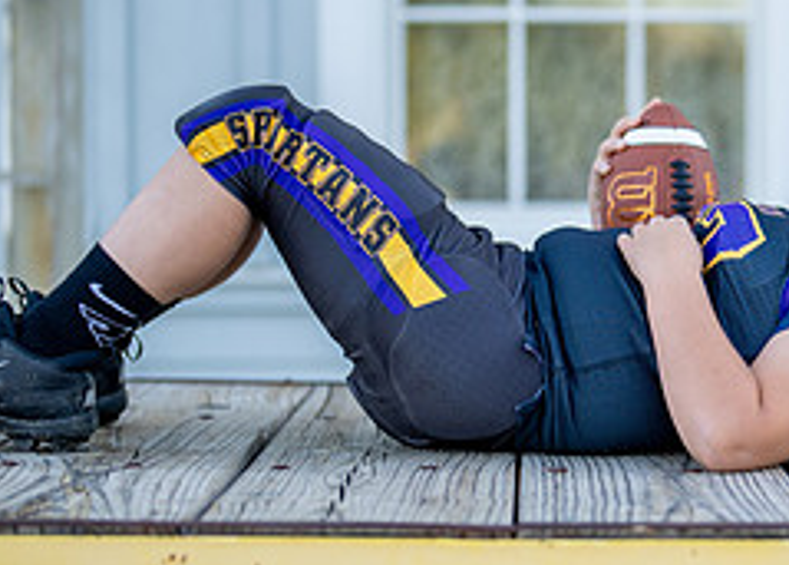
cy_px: 314
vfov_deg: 11.0
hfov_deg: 15.1
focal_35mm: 131
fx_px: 2937
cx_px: 701
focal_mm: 50
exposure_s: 1/1250
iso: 100
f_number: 1.2
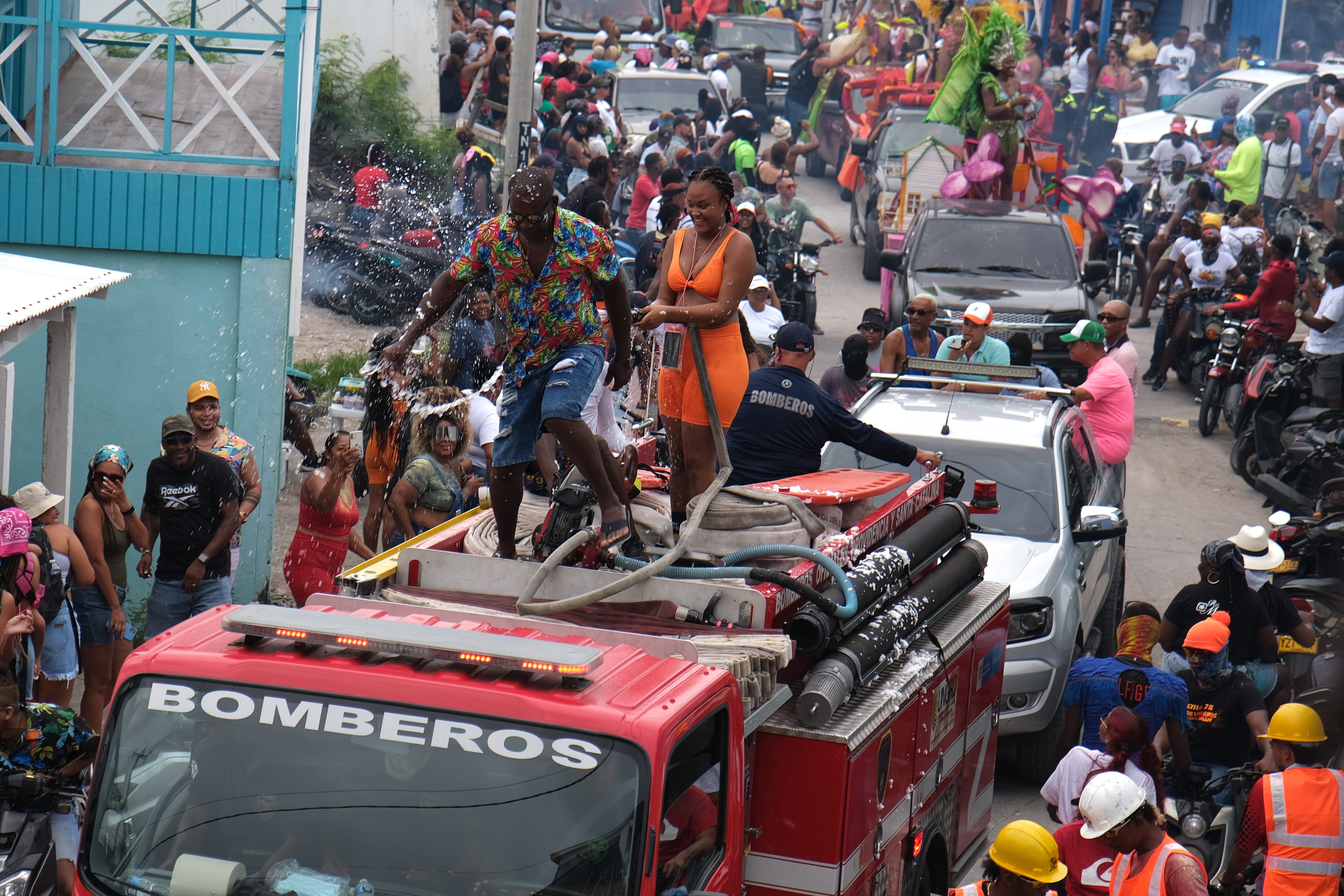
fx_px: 3957
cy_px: 446
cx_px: 544
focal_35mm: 106
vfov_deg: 12.9
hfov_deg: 19.3
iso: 100
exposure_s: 1/250
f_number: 3.5
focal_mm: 55
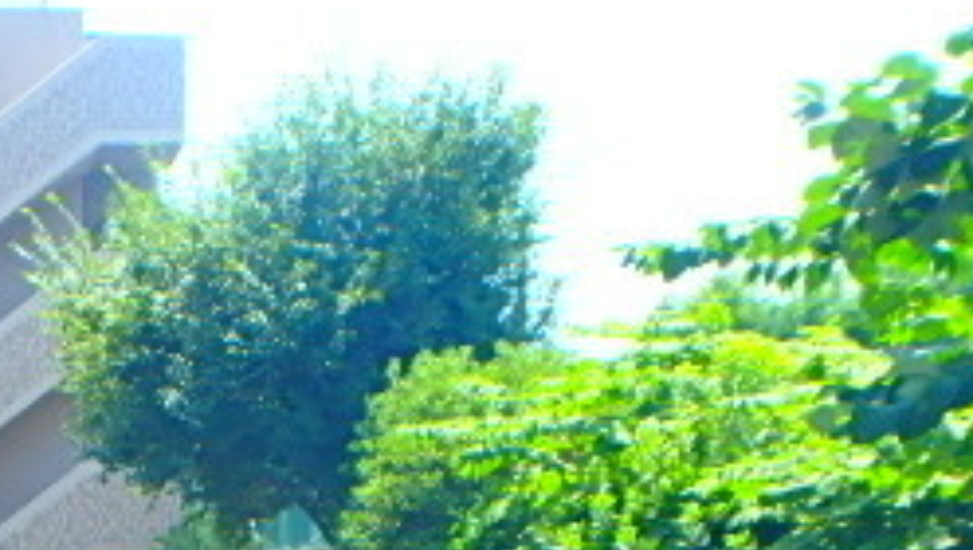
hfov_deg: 31.4
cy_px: 731
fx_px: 1524
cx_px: -102
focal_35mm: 59
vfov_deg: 18.8
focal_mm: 3.7
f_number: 3.5
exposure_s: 1/250
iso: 125
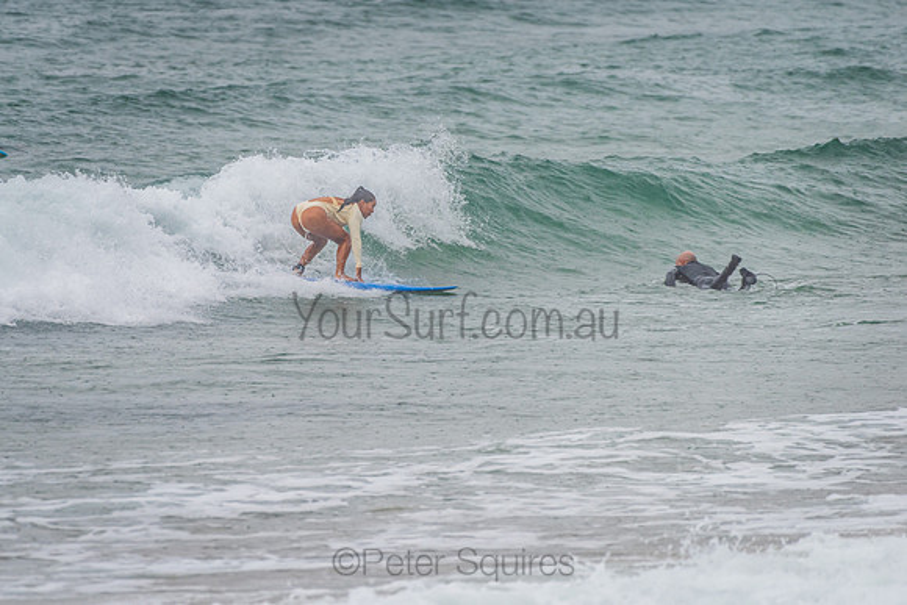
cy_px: 260
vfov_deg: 2.3
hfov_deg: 3.4
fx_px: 15367
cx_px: 354
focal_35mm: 610
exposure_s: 1/320
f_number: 5.6
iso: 280
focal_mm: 500
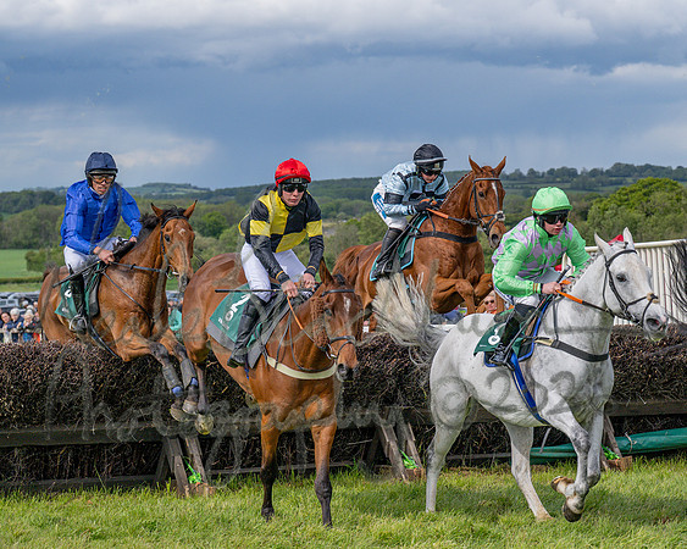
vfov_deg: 13.0
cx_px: 380
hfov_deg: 16.3
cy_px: 274
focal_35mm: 118
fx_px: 2405
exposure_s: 1/2500
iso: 400
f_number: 5
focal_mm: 70
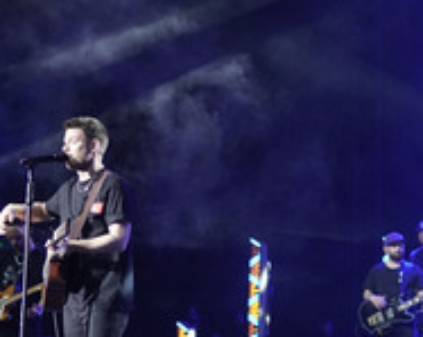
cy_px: 176
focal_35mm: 102
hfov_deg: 18.8
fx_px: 1275
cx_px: 200
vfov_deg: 15.1
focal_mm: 30
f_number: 1.4
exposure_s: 1/250
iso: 1250
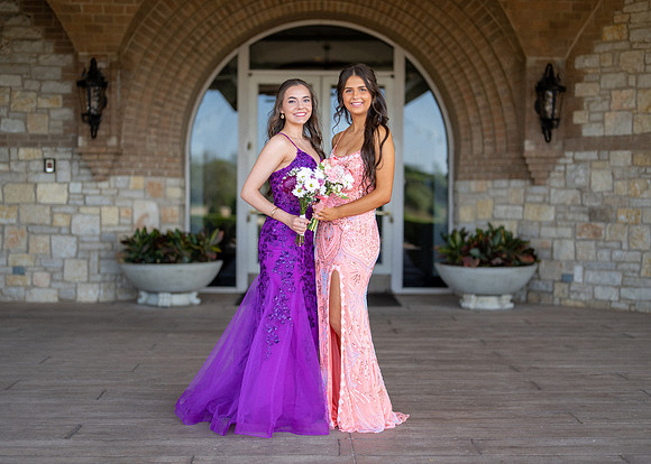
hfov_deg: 36.5
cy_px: 232
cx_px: 326
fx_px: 986
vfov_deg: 26.5
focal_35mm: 53
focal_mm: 50
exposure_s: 1/1250
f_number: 1.4
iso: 160
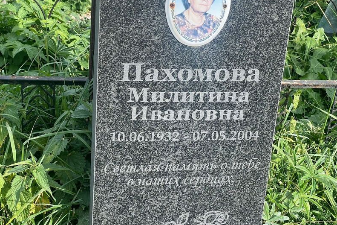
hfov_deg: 25.1
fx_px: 758
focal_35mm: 81
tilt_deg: -26.6
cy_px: 102
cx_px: 168
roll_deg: -0.2
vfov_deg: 16.8
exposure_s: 1/171
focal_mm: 9
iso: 32
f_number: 2.8
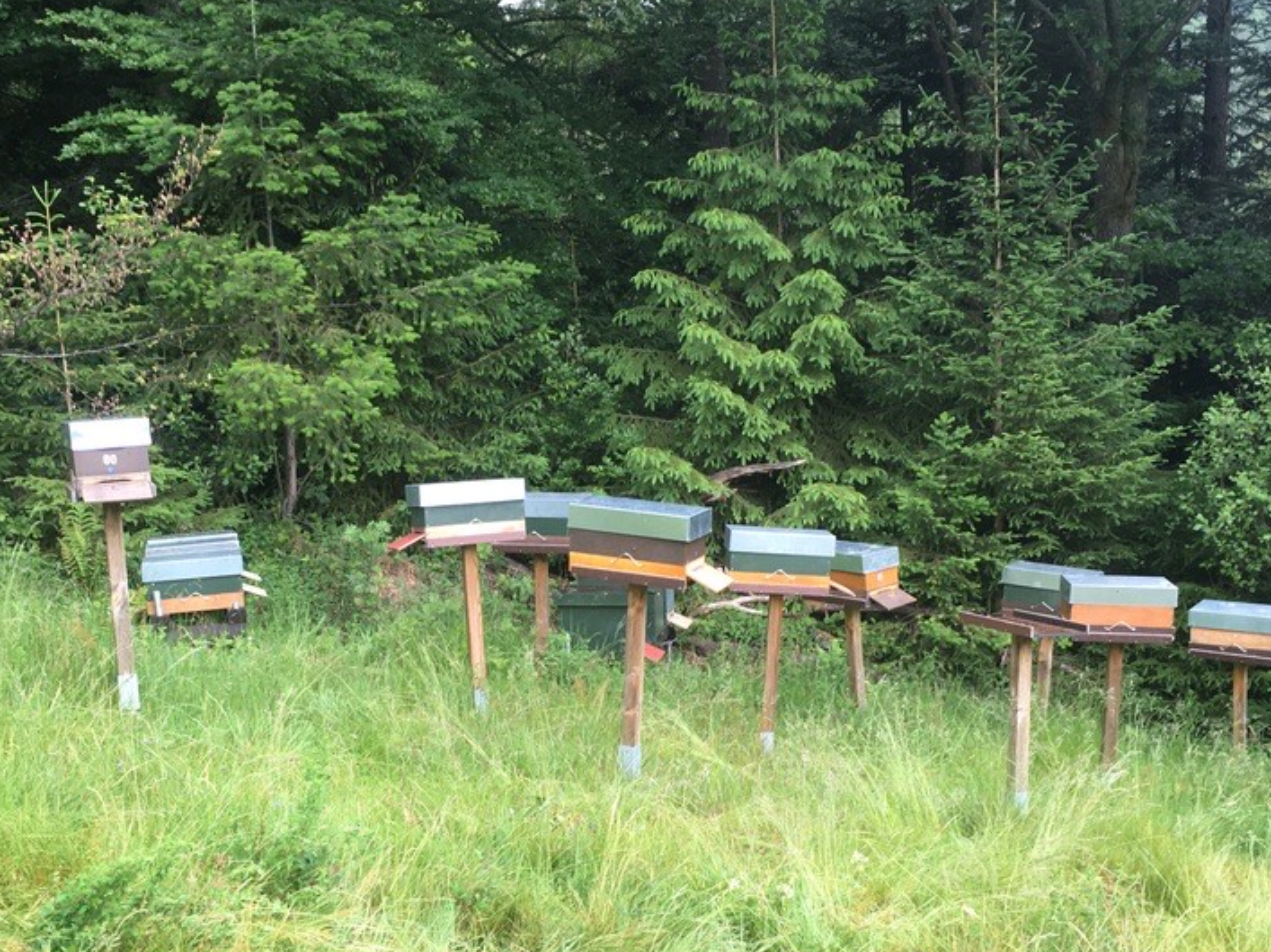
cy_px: 542
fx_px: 1542
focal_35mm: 42
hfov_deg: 44.8
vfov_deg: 34.3
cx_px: 611
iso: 32
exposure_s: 1/50
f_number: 2.2
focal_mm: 4.15
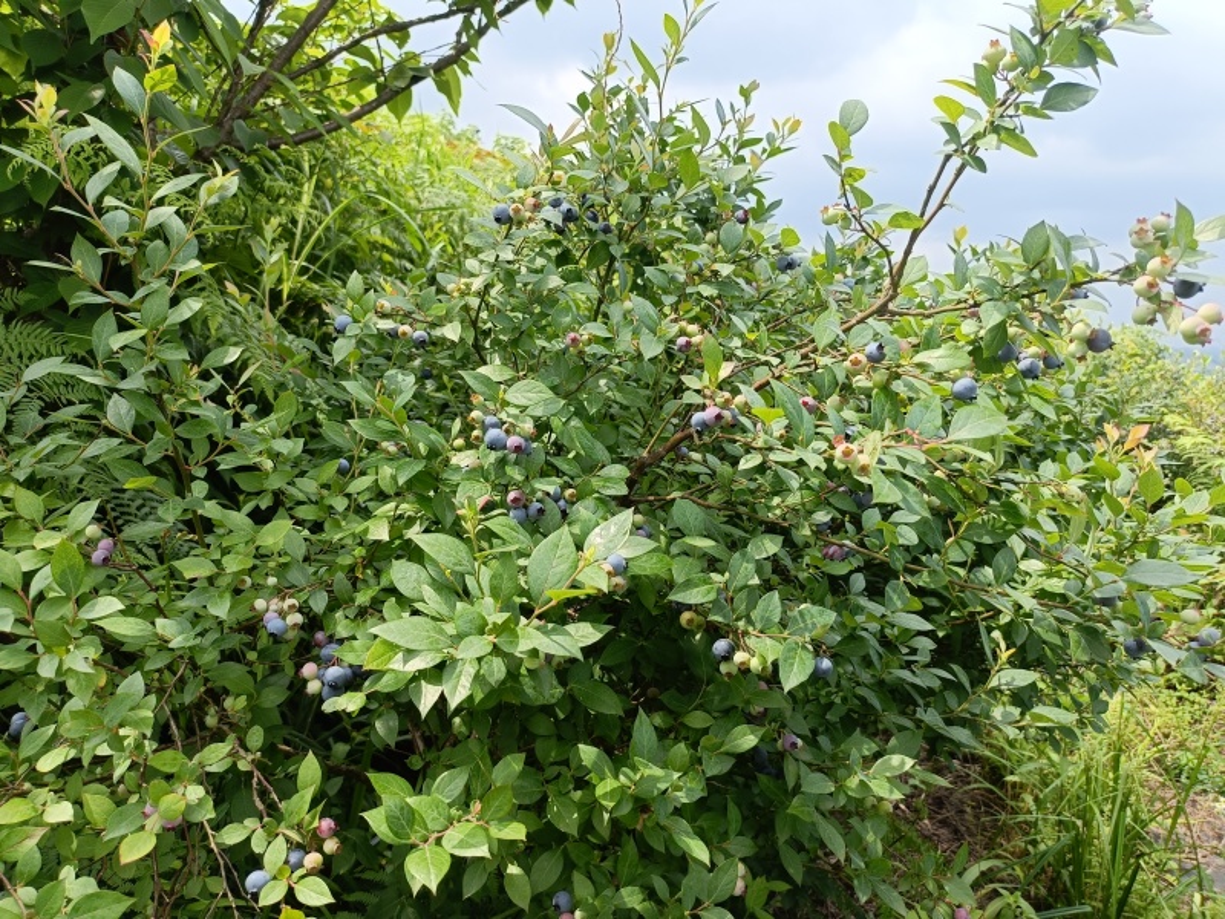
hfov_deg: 69.4
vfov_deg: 54.9
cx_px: 612
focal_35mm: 25
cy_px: 460
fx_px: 885
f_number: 1.7
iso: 100
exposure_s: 1/479
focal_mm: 4.7
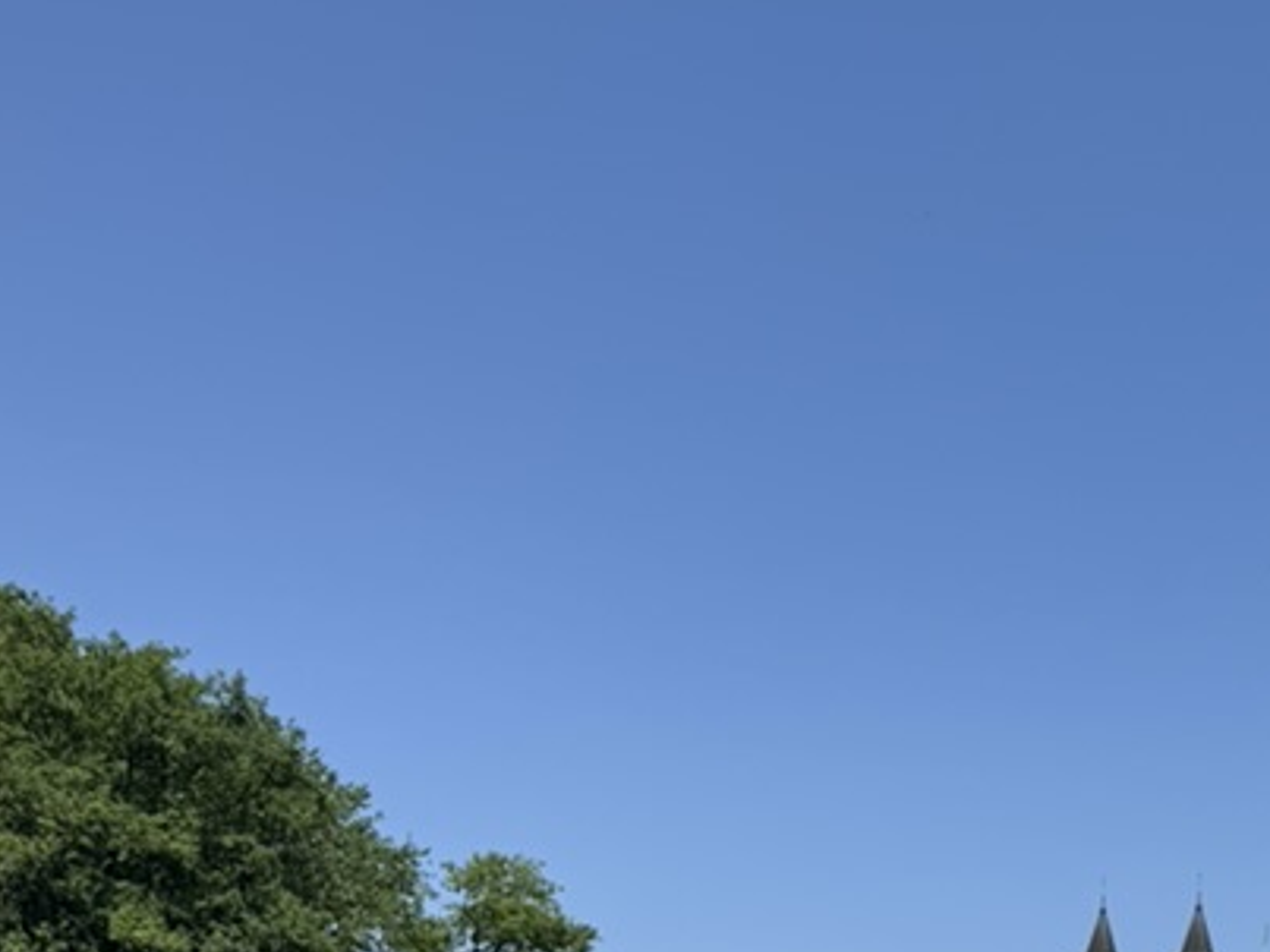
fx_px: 2237
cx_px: 1131
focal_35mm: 61
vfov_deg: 21.2
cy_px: 1321
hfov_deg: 30.4
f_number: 1.78
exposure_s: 1/4608
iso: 80
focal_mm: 6.76
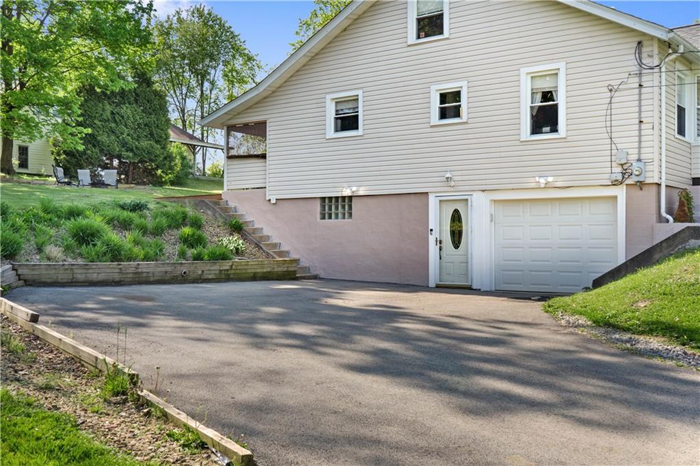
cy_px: 233
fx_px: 719
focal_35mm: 37
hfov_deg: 51.9
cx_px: 350
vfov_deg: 35.9
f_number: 8
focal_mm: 37
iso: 125
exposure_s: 1/160
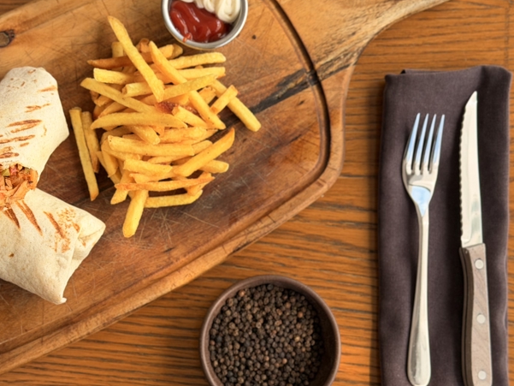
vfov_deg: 20.7
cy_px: 196
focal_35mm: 71
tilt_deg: -84.1
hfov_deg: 27.2
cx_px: 171
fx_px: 1054
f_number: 1.78
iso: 64
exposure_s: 1/587
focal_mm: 6.76
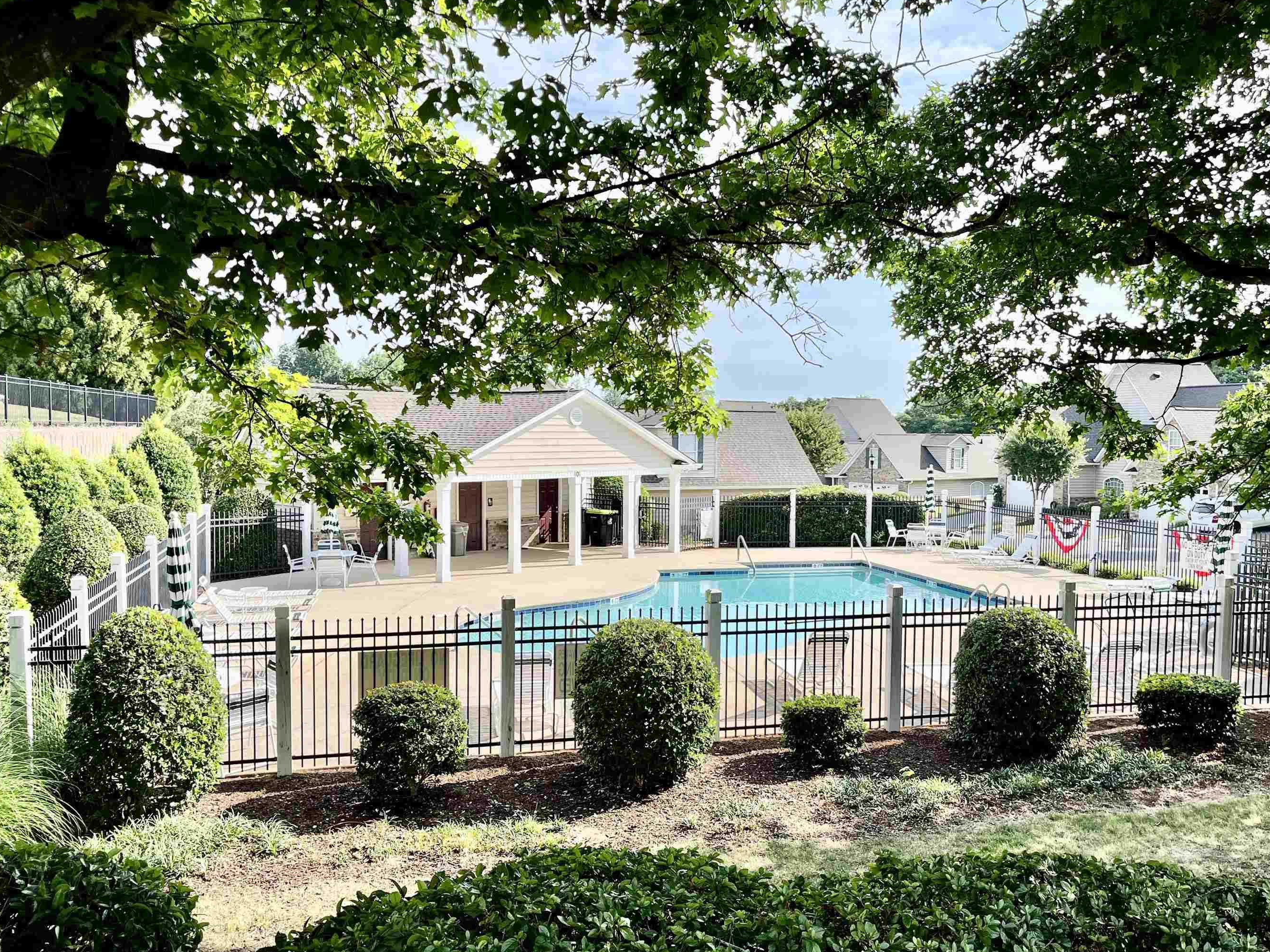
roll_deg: -0.8
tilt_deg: -3.5
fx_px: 1101
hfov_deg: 60.0
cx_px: 651
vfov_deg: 46.8
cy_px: 497
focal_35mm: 30
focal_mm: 5.1
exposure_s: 1/2024
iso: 50
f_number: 1.6
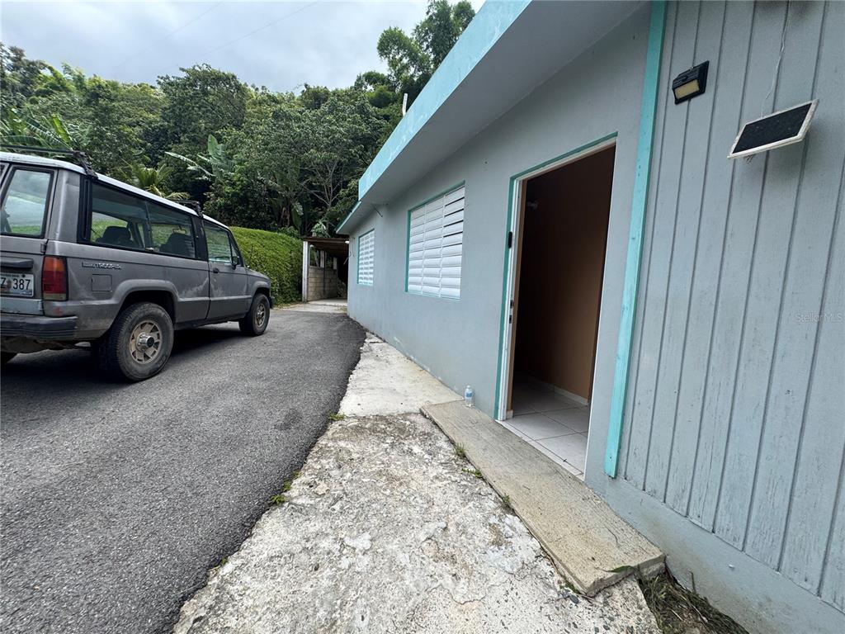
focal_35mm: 14
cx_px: 422
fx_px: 342
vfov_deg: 85.7
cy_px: 317
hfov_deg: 102.1
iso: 40
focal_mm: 2.22
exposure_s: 1/727
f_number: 2.2
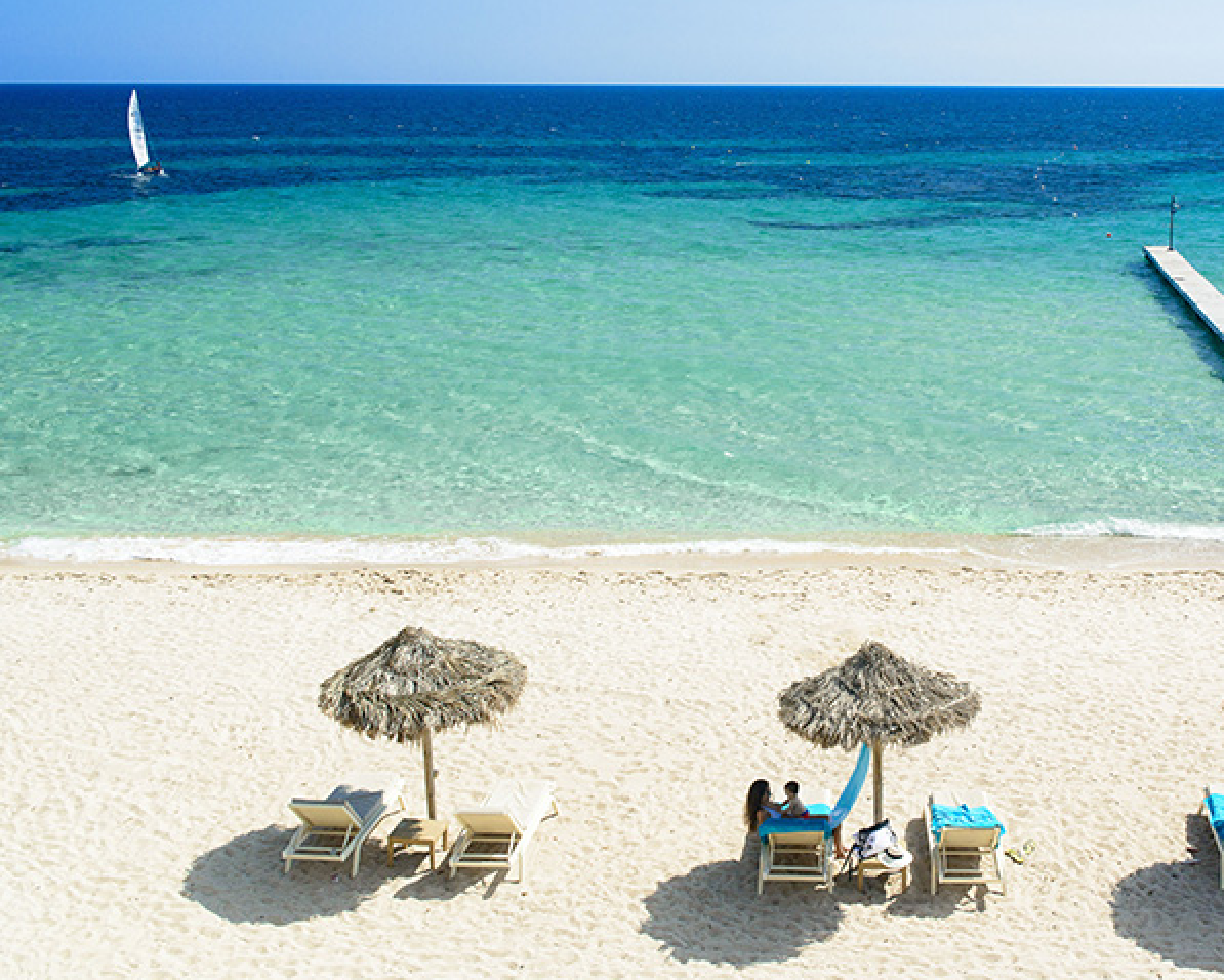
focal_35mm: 44
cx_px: 804
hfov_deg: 41.5
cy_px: 443
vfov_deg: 34.1
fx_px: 1594
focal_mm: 35
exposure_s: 1/500
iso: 400
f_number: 11
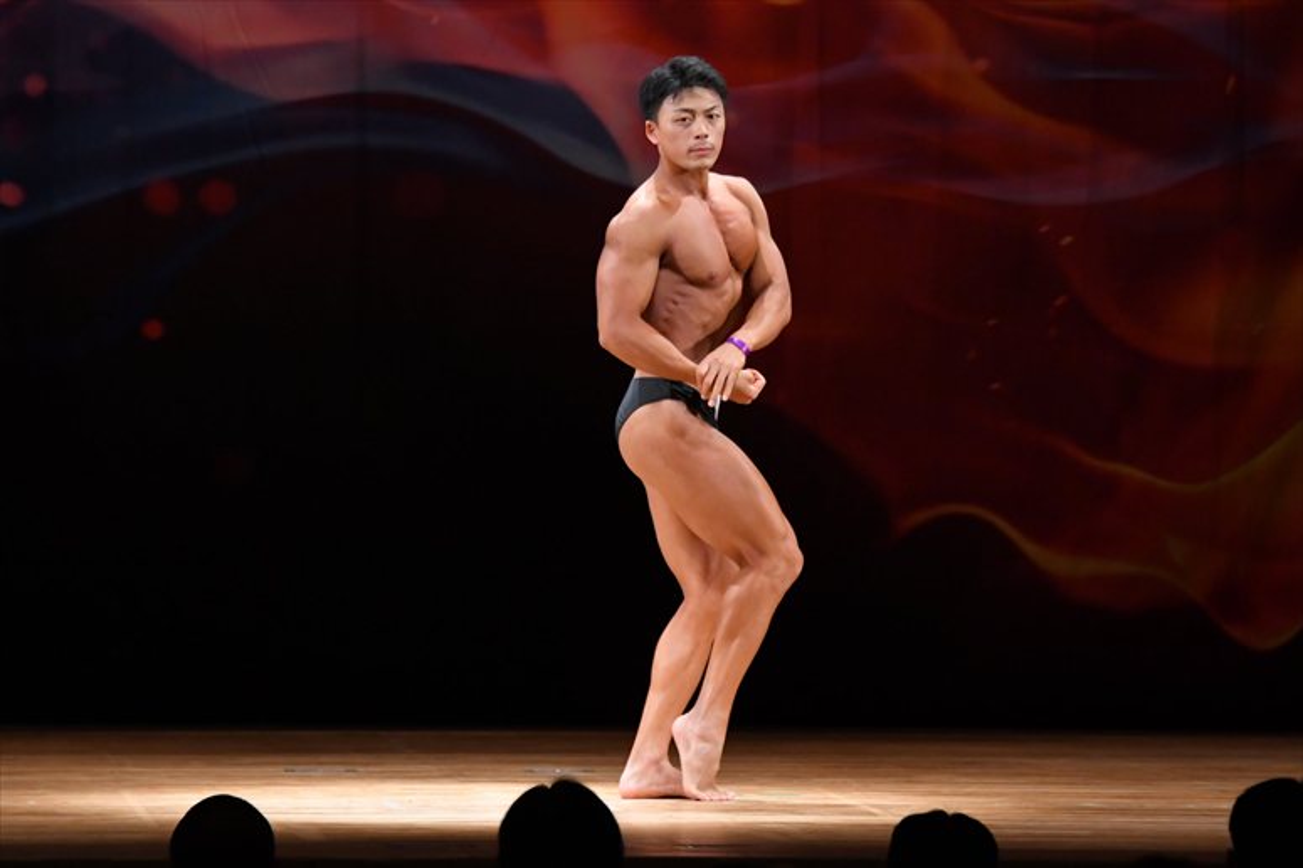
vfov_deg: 5.7
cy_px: 434
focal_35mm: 240
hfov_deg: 8.6
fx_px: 8683
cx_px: 652
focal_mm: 160
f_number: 5.6
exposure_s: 1/400
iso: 4000
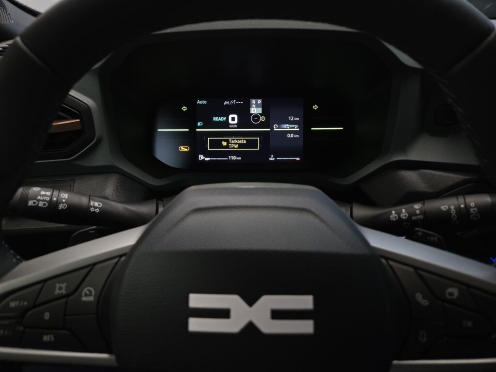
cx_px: 248
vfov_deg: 58.9
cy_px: 186
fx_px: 330
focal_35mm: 23
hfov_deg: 73.9
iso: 125
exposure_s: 1/90.1
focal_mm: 5.4
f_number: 1.8
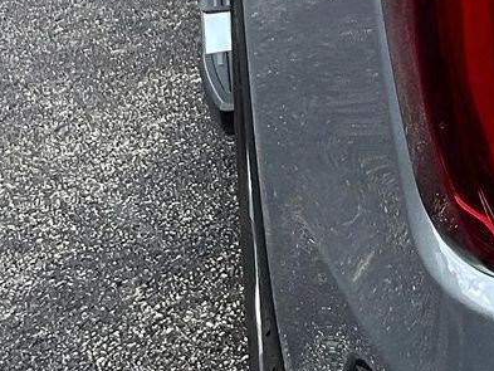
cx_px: 700
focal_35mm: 118
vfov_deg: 12.1
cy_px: -148
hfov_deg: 15.6
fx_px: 1684
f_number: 1.8
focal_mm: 3
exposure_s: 1/391
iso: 25
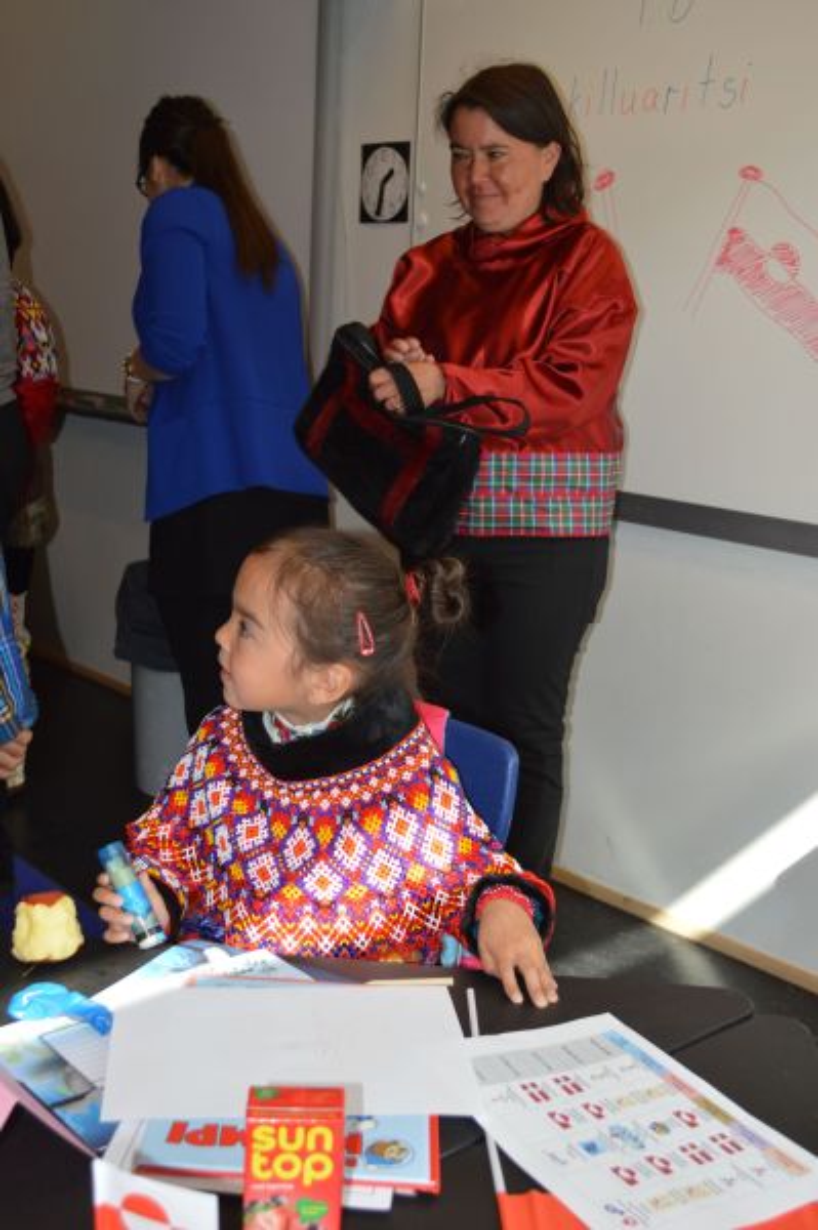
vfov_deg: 46.4
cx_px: 409
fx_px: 1434
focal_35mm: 42
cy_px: 615
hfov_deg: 31.8
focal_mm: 28
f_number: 4.5
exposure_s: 1/200
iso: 200
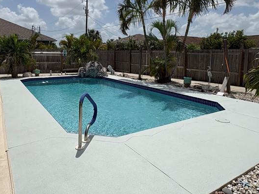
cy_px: 73
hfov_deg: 65.1
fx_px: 202
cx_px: 114
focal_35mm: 27
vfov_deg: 50.8
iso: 50
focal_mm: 2.22
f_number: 2.2
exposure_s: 1/5263
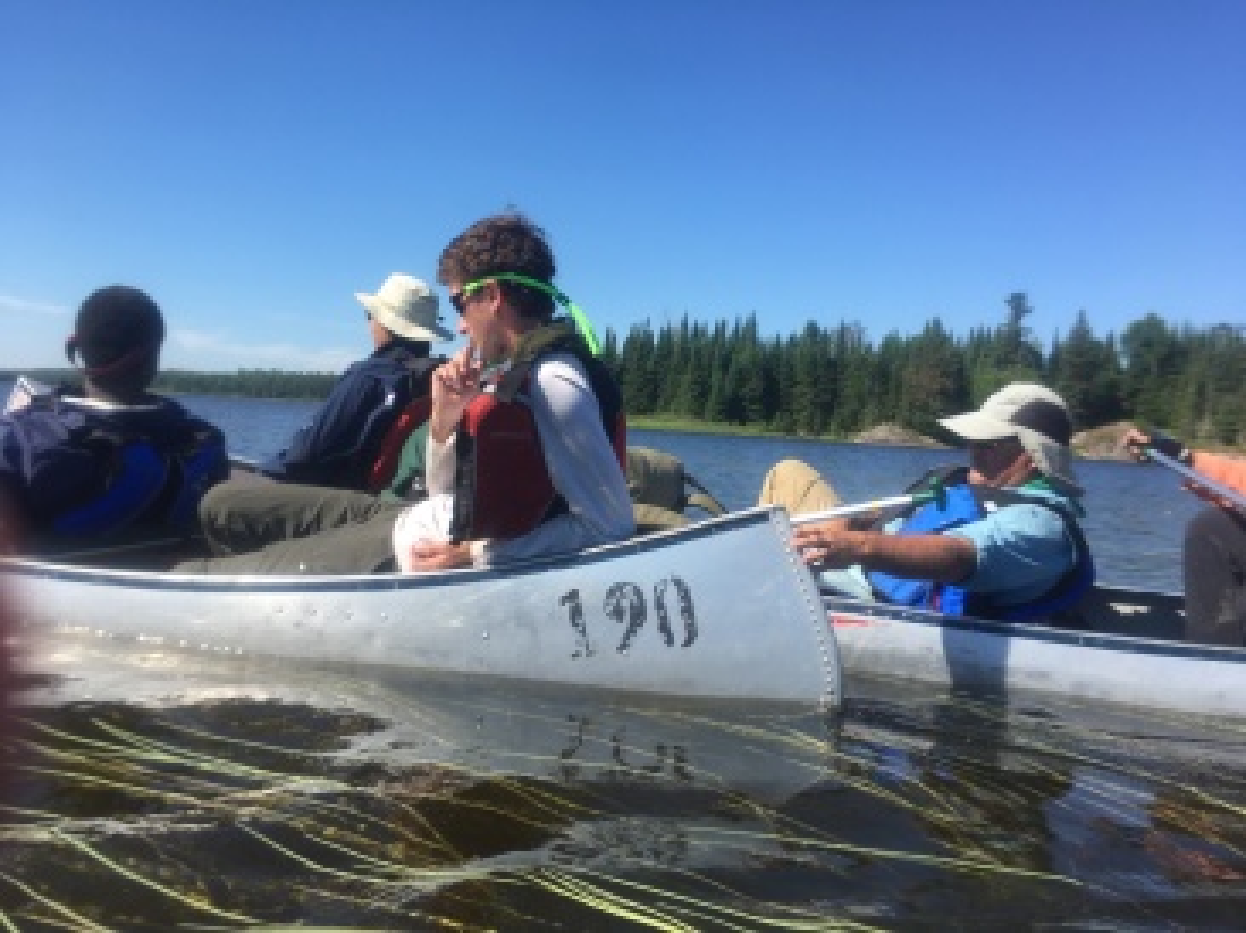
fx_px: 1043
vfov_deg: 48.2
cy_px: 466
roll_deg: -0.4
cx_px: 623
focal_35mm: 29
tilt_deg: +1.6
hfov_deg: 61.7
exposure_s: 1/1026
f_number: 2.2
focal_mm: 4.15
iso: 25
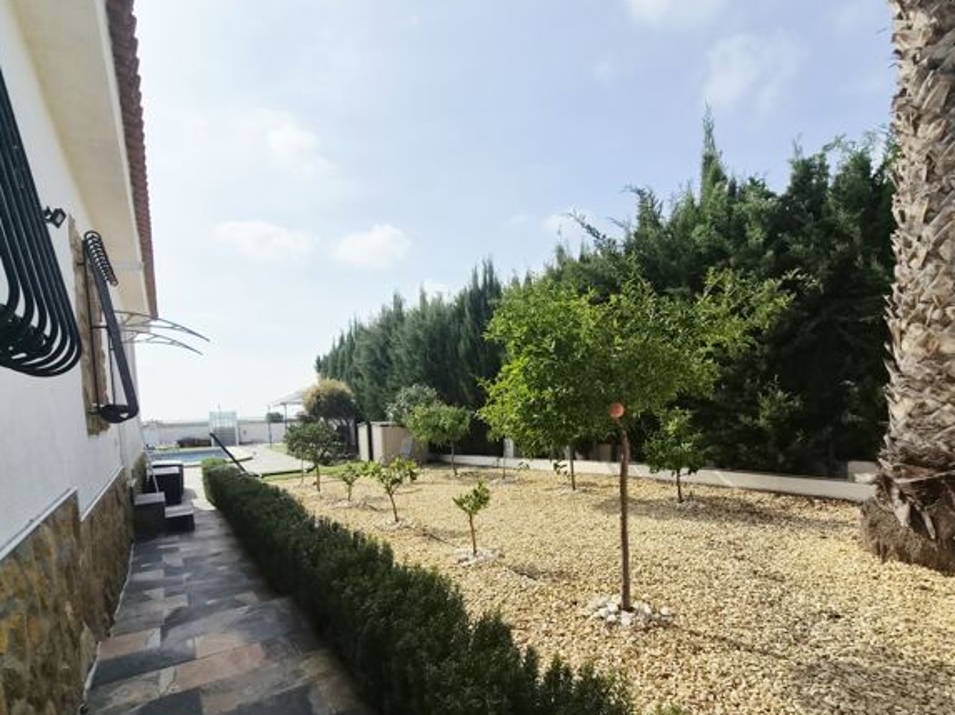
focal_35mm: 16
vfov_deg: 77.2
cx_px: 502
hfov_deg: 94.4
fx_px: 441
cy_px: 428
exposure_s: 1/7696
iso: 80
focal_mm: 2.2
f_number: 2.2
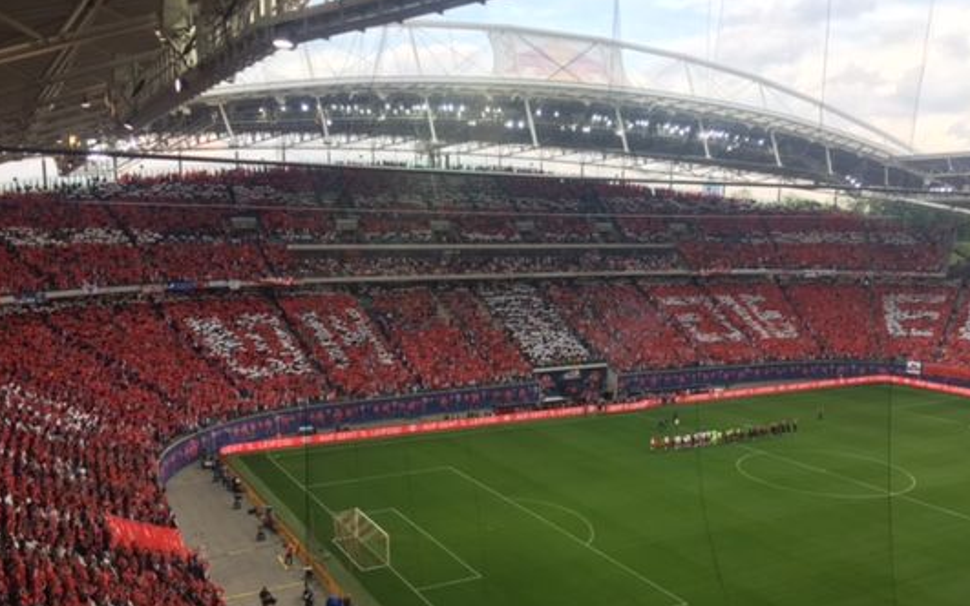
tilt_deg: -10.0
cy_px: 370
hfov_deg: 58.1
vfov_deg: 38.1
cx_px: 513
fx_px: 872
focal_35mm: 33
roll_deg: -0.7
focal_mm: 4.15
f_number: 2.2
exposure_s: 1/148
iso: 25
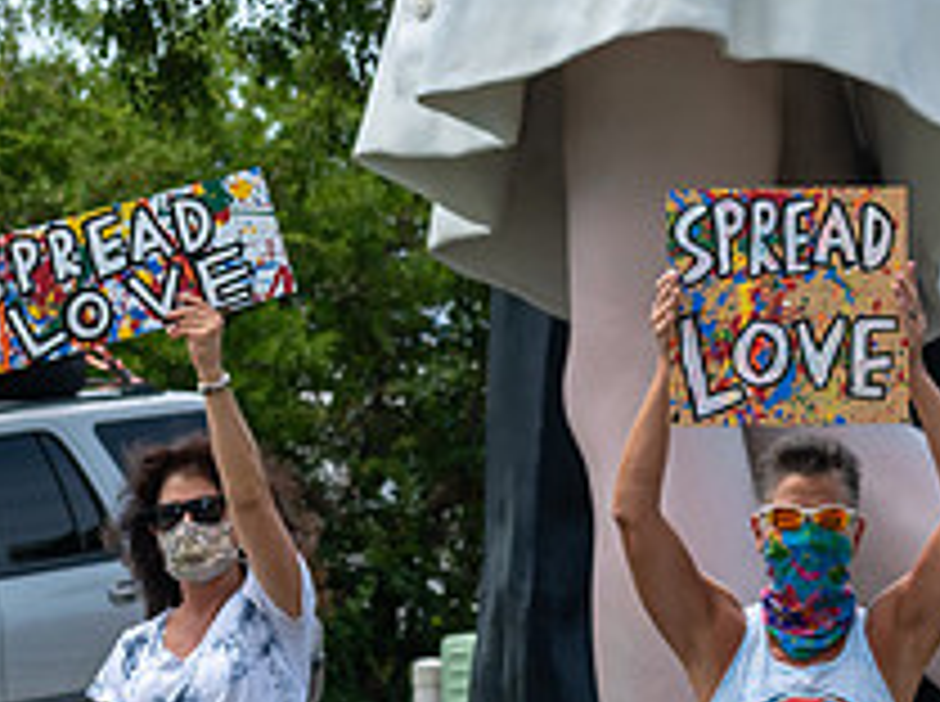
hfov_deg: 4.9
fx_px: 11033
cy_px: 664
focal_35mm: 407
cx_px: 1313
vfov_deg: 3.6
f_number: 7.1
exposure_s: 1/800
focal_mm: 80
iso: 200
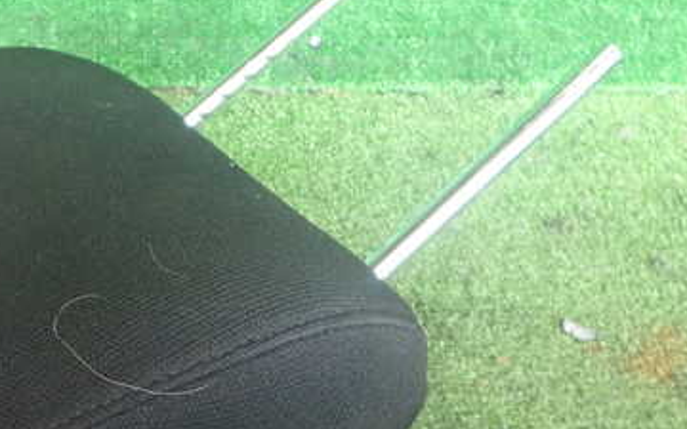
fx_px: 992
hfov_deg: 38.0
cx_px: 267
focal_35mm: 53
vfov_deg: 24.4
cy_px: 236
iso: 1000
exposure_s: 1/160
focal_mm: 5.4
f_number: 2.3
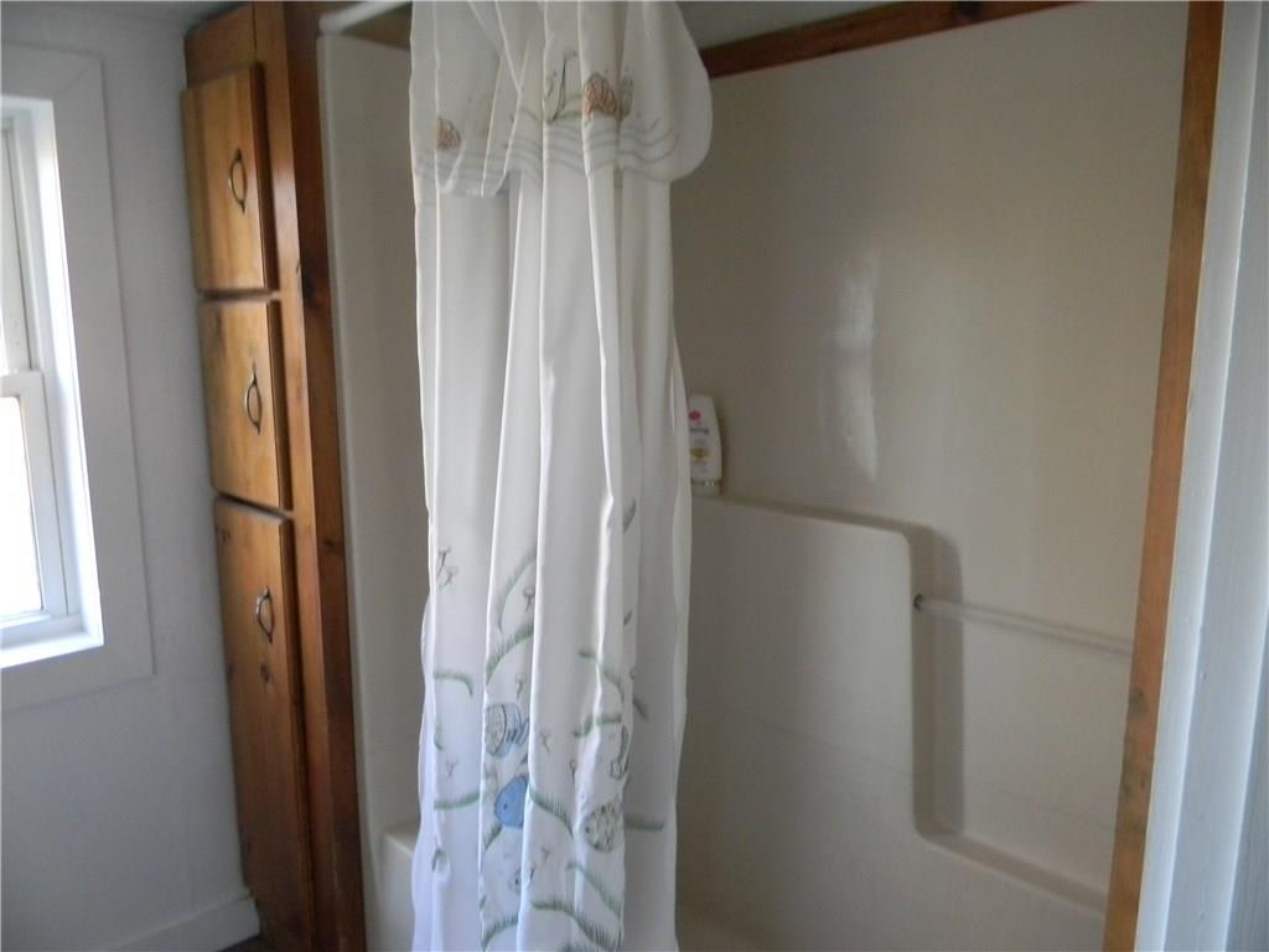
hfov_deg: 63.4
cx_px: 634
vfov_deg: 49.7
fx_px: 1026
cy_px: 476
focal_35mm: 28
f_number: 3.5
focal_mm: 5
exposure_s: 1/28
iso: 400
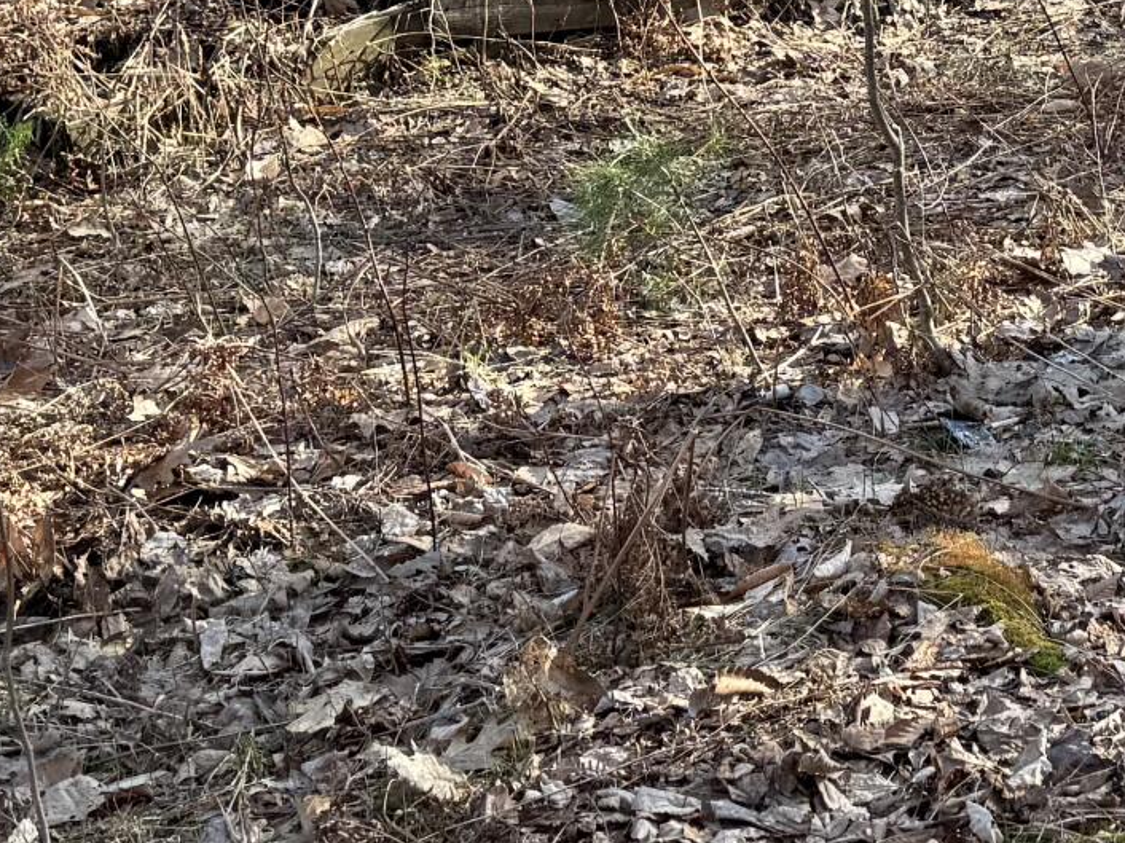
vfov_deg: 14.0
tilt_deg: -8.5
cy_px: -242
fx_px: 3314
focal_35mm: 102
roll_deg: +2.4
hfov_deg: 18.9
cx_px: 1045
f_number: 1.78
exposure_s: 1/467
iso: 80
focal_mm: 6.76
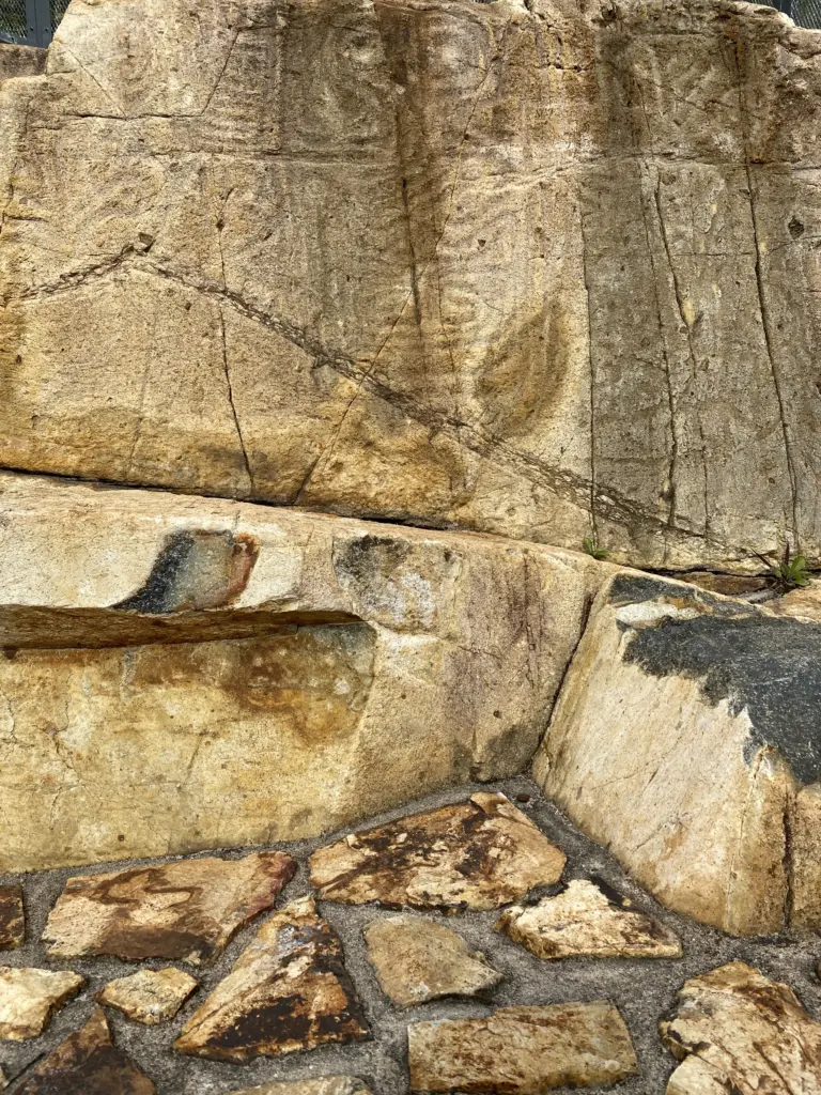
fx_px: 822
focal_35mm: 26
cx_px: 410
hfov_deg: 53.1
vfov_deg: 67.3
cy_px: 548
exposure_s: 1/2410
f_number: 1.8
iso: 32
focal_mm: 4.25
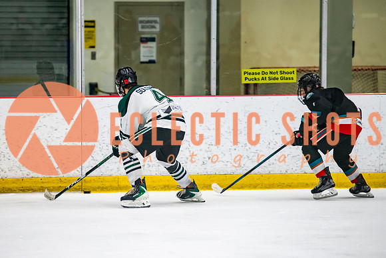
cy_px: 136
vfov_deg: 5.7
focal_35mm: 240
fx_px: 2571
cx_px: 156
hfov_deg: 8.6
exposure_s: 1/640
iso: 2000
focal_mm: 180
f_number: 3.2
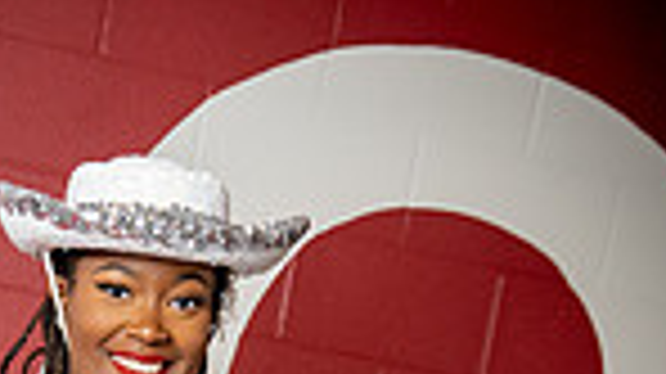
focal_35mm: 99
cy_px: 919
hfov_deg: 21.2
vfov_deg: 10.4
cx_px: 76
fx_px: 1747
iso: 400
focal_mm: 31
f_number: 5
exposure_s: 1/250
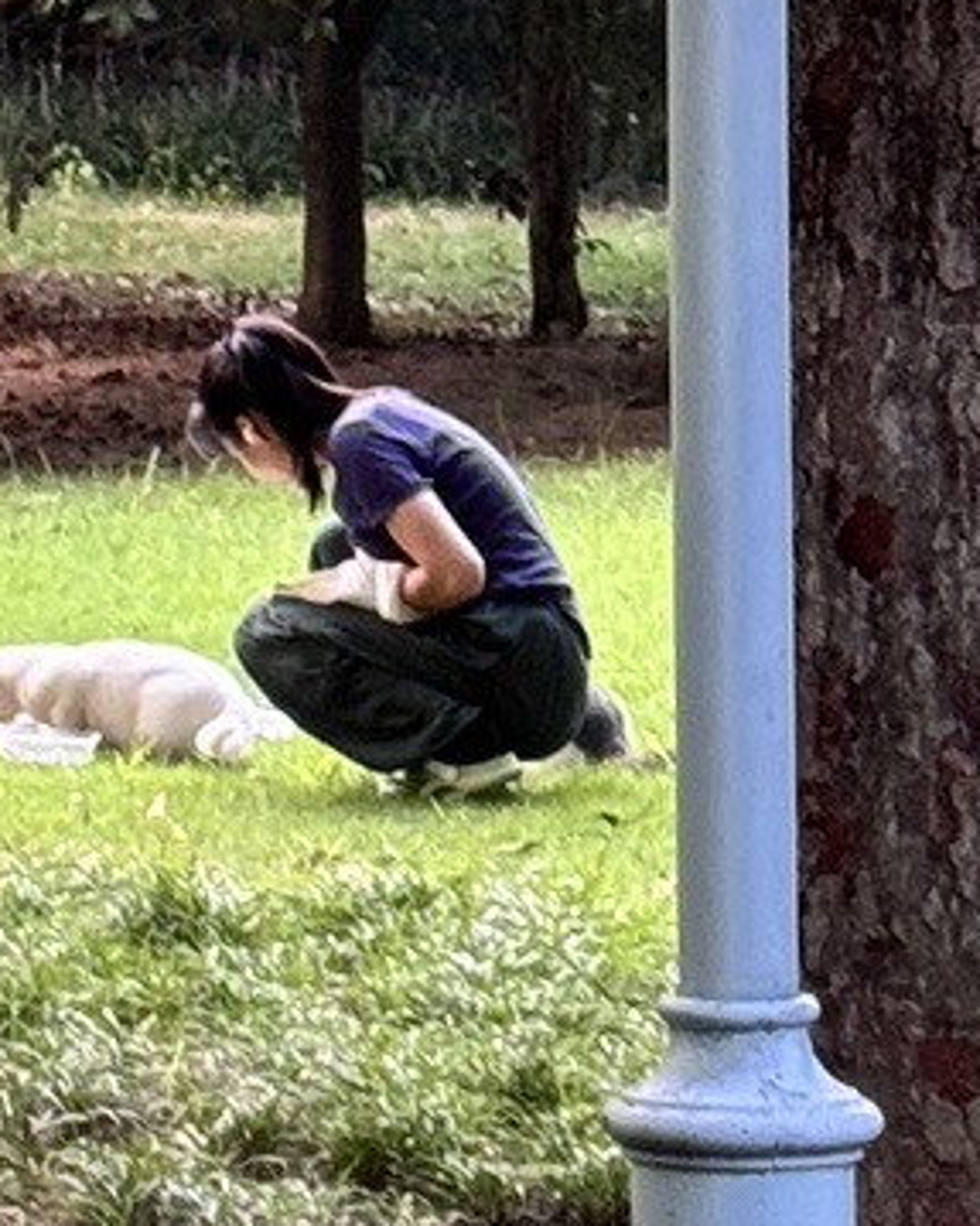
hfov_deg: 5.8
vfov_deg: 7.3
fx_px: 9467
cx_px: -618
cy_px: -540
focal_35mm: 261
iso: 160
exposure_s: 1/60
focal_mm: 6.76
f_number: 1.78
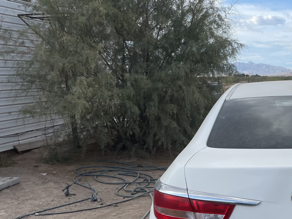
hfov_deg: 34.5
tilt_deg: -10.4
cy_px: 169
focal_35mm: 51
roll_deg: +3.6
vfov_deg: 28.1
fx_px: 430
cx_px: 284
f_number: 1.6
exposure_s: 1/1795
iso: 32
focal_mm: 4.2
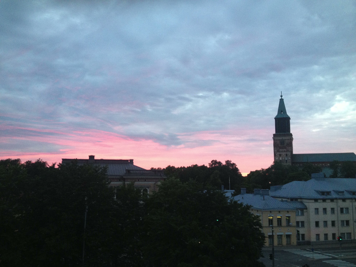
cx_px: 178
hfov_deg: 52.6
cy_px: 134
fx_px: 360
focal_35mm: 35
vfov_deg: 40.7
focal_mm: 4.28
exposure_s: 1/20
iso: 125
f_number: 2.4
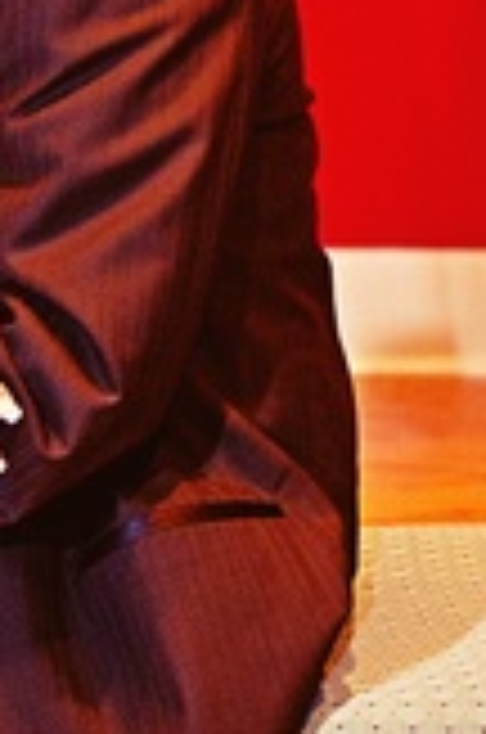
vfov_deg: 6.8
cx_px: -218
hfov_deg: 4.5
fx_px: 6179
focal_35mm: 304
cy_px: -32
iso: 640
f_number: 3.2
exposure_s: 1/125
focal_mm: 55
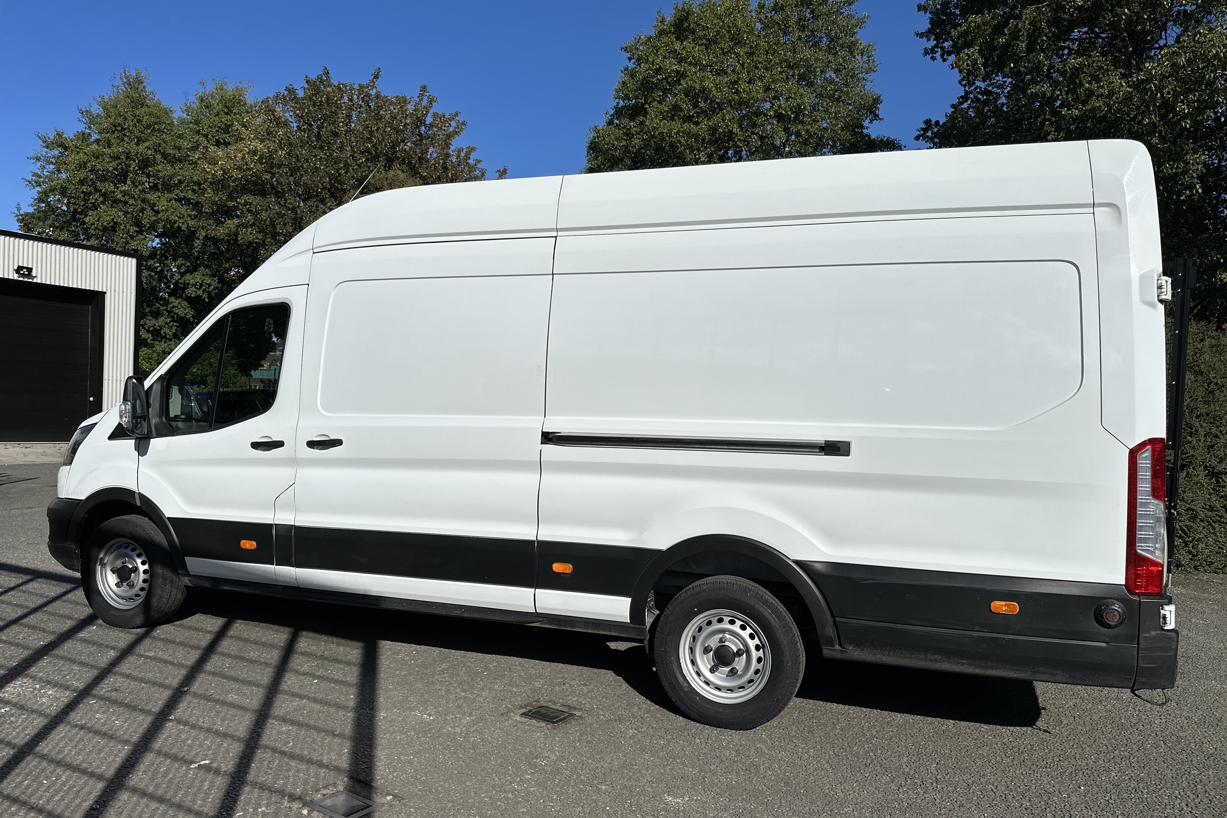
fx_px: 852
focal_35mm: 25
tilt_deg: -1.1
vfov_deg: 51.3
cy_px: 425
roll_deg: -2.1
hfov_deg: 71.5
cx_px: 614
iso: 80
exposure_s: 1/15625
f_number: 1.78
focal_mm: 6.86
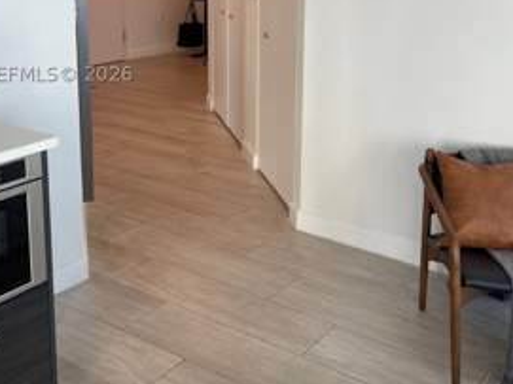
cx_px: 307
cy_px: 74
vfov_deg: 30.7
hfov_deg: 41.1
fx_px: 681
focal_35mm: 46
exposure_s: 1/121
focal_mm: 4.2
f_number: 1.6
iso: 80
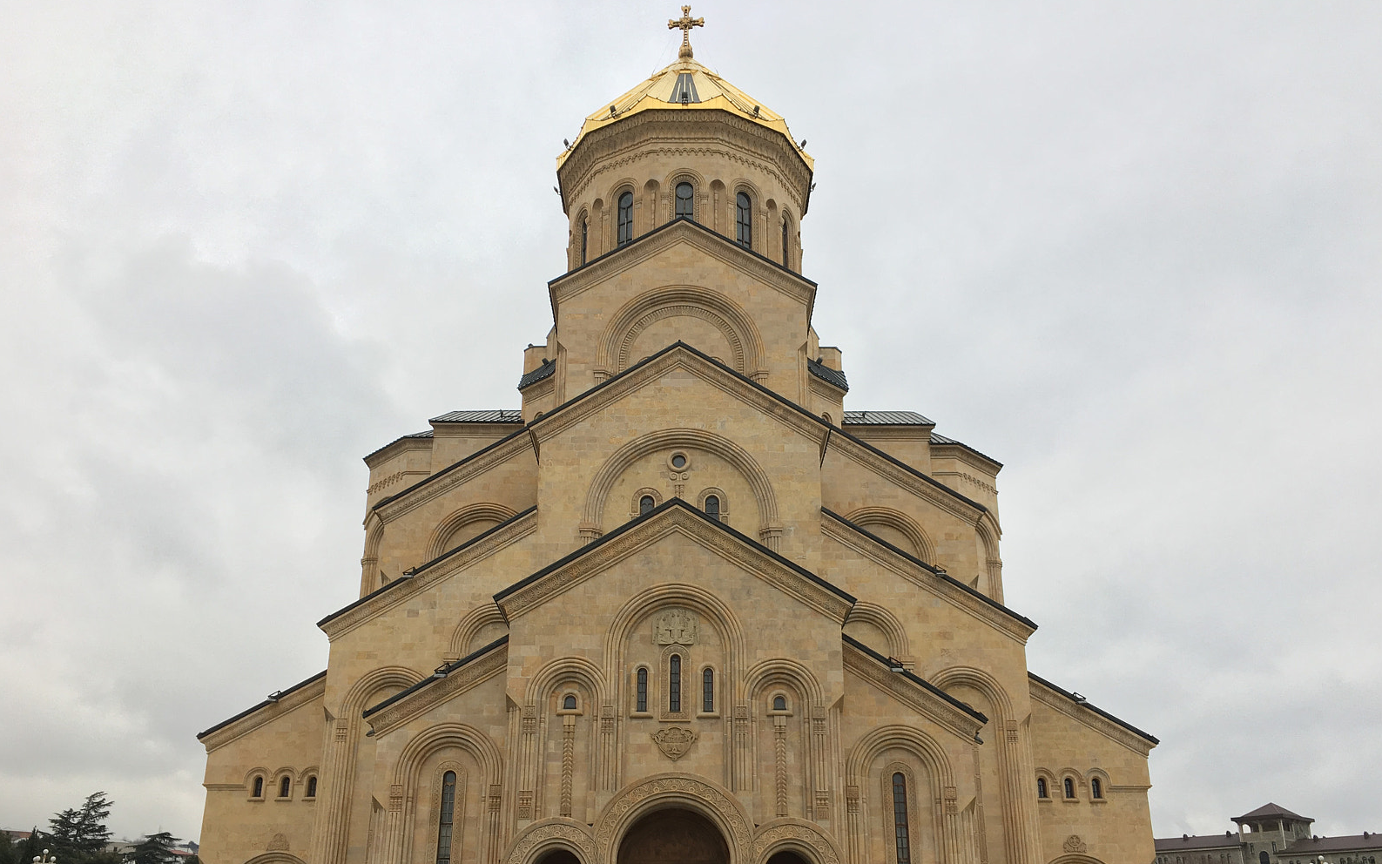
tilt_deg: +21.3
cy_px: 516
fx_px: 1168
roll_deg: +0.0
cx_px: 688
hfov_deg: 61.2
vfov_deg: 40.4
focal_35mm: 31
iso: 25
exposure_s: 1/118
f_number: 2.2
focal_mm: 4.15
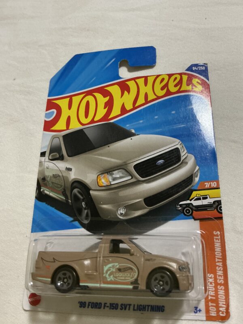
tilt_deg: -63.6
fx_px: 271
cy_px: 162
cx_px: 122
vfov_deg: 61.7
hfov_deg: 48.2
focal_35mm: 29
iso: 320
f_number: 1.8
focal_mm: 3
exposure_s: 1/30
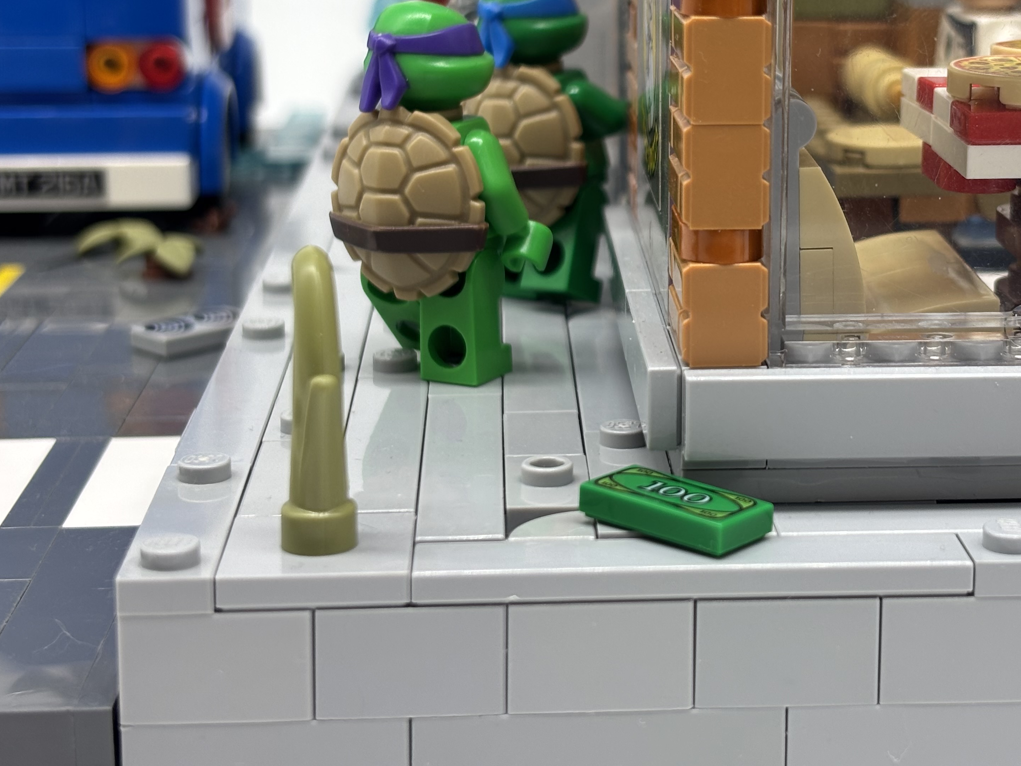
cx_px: 710
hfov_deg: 26.5
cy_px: 229
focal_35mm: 73
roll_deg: -0.5
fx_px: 2153
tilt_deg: -11.9
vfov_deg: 20.1
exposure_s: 1/109
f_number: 1.6
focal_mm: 5.96
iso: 40
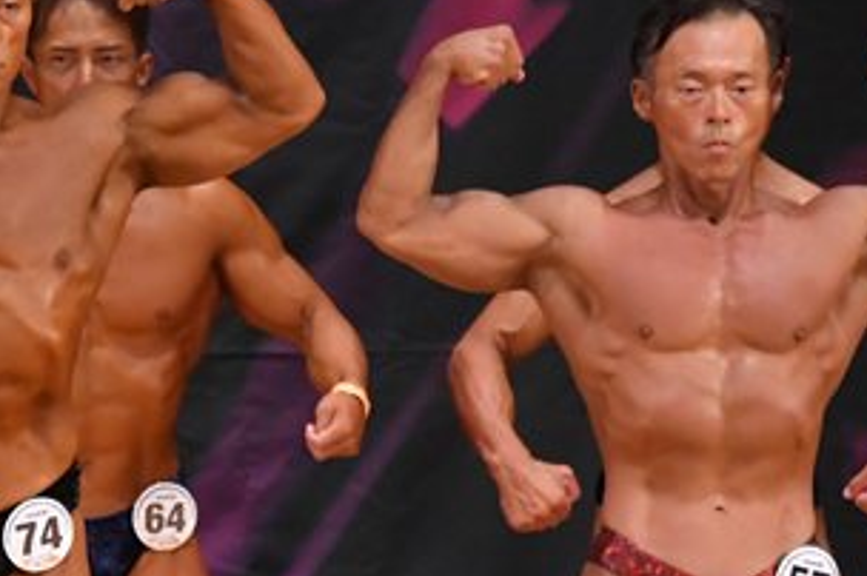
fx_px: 17490
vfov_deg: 1.9
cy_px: 607
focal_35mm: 727
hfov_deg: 2.8
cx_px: 232
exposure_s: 1/400
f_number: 5.6
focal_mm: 190
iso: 5000
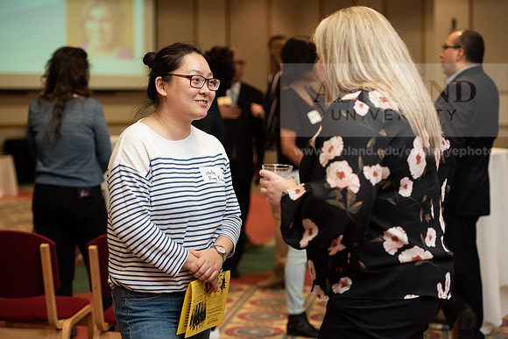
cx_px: 254
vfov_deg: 17.1
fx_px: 1129
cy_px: 170
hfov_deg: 25.4
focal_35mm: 80
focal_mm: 80
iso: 1600
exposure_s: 1/200
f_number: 3.2
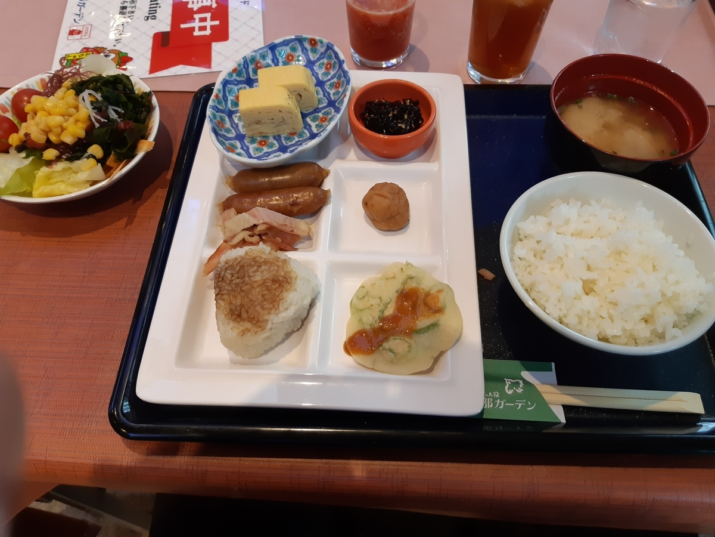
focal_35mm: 26
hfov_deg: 67.3
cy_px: 268
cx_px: 358
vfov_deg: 53.1
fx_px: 537
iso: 100
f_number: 1.7
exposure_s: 1/50
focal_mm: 3.93
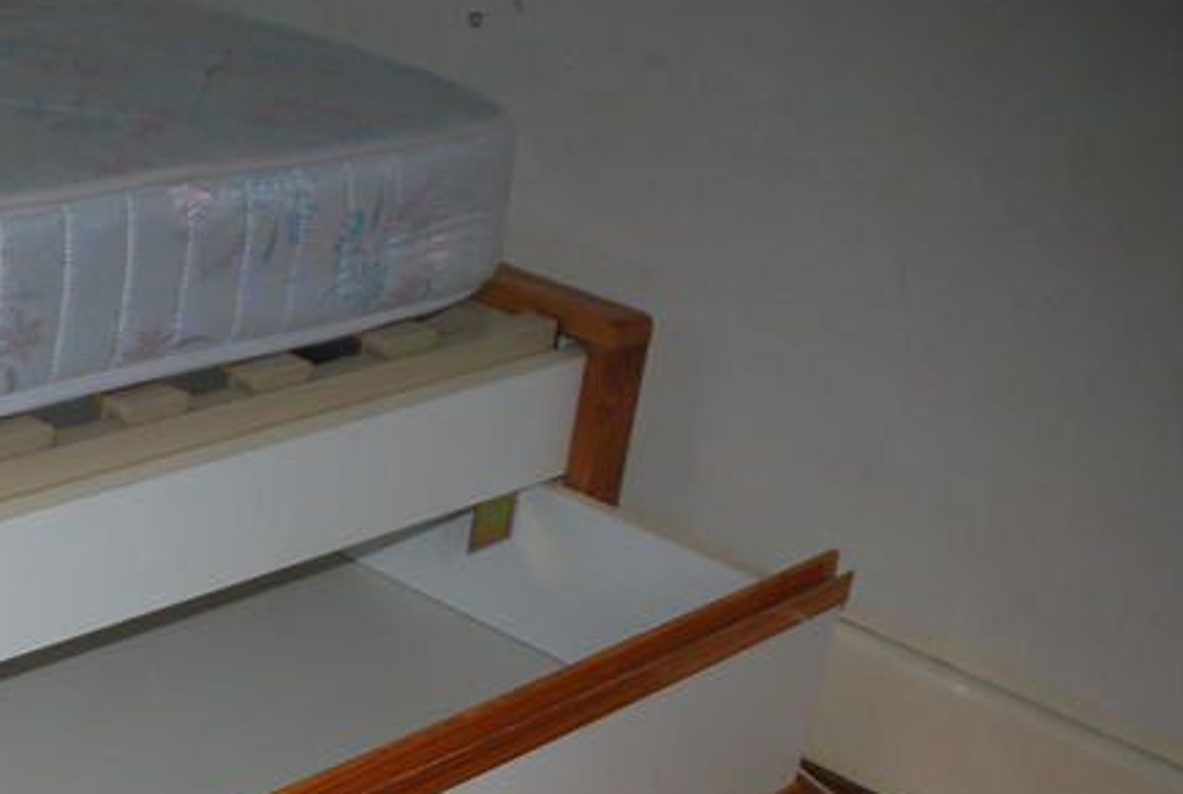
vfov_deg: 19.7
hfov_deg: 27.0
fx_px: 2272
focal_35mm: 69
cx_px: -84
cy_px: 548
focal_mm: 20
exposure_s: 1/60
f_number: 3.8
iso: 200
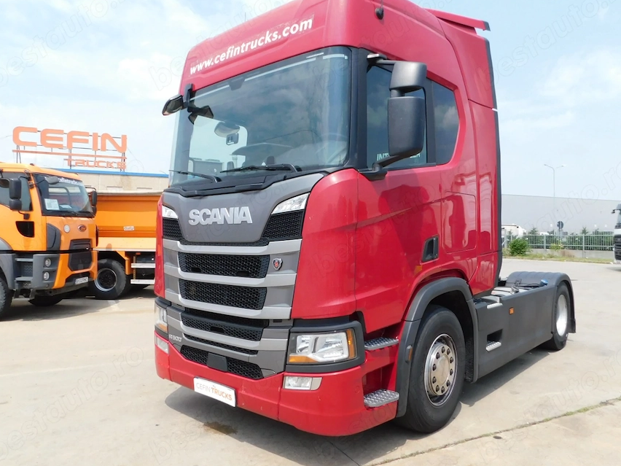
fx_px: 484
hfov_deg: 65.3
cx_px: 315
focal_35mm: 27
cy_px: 230
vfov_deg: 51.4
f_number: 3
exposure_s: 1/1250
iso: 125
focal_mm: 4
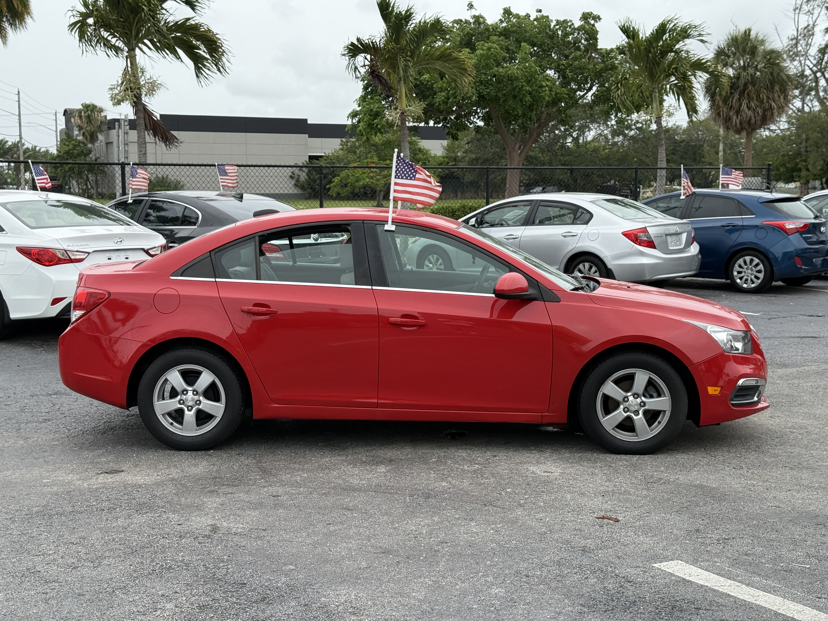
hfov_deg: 39.7
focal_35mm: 48
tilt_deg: -5.3
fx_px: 1148
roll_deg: +0.2
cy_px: 310
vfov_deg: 30.3
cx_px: 414
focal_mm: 6.76
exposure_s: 1/2976
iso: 80
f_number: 1.78
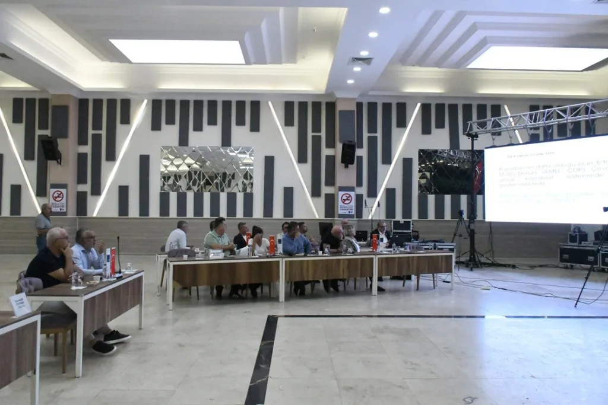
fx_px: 456
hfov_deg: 67.4
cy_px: 202
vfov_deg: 47.9
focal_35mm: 27
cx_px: 304
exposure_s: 1/2000
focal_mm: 18
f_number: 6.3
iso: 28800
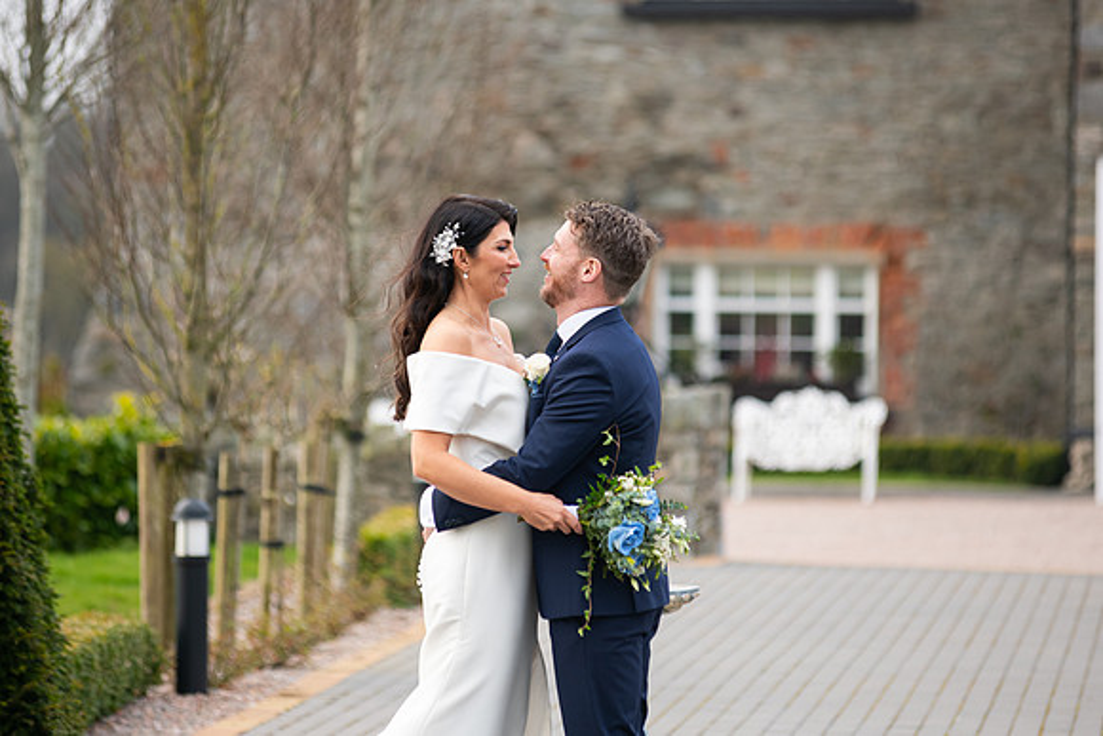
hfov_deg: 10.1
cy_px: 368
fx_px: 6250
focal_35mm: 204
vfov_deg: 6.7
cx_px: 552
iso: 250
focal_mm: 200
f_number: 3.5
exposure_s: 1/200
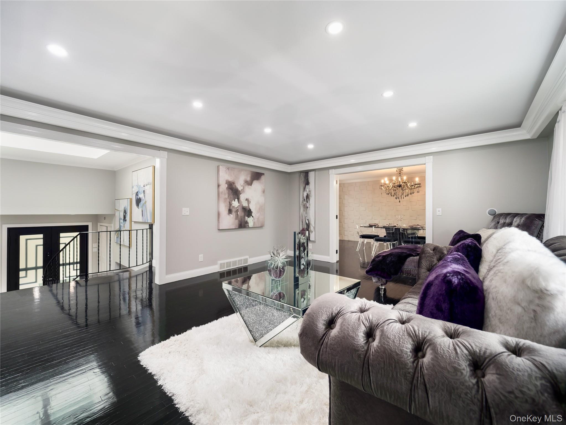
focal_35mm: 14
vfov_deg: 85.7
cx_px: 283
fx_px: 229
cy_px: 212
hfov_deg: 102.0
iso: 800
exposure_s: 1/30
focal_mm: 7
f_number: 2.8
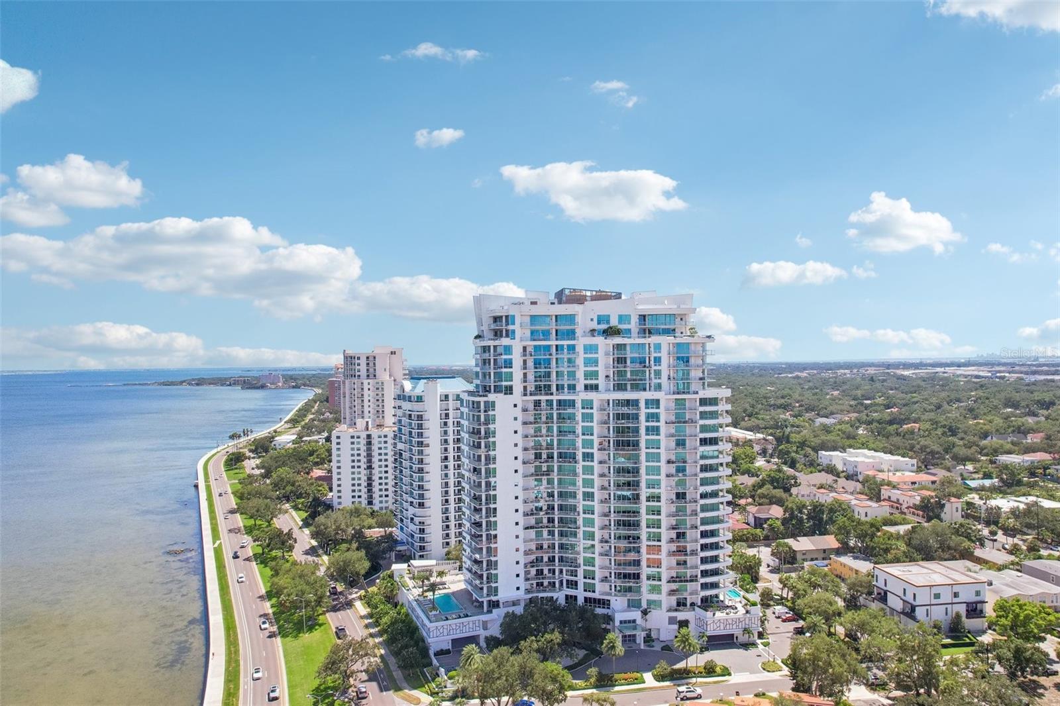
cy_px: 353
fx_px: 648
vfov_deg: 57.2
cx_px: 530
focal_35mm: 22
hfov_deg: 78.6
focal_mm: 8.4
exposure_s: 1/1500
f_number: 2.8
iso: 400
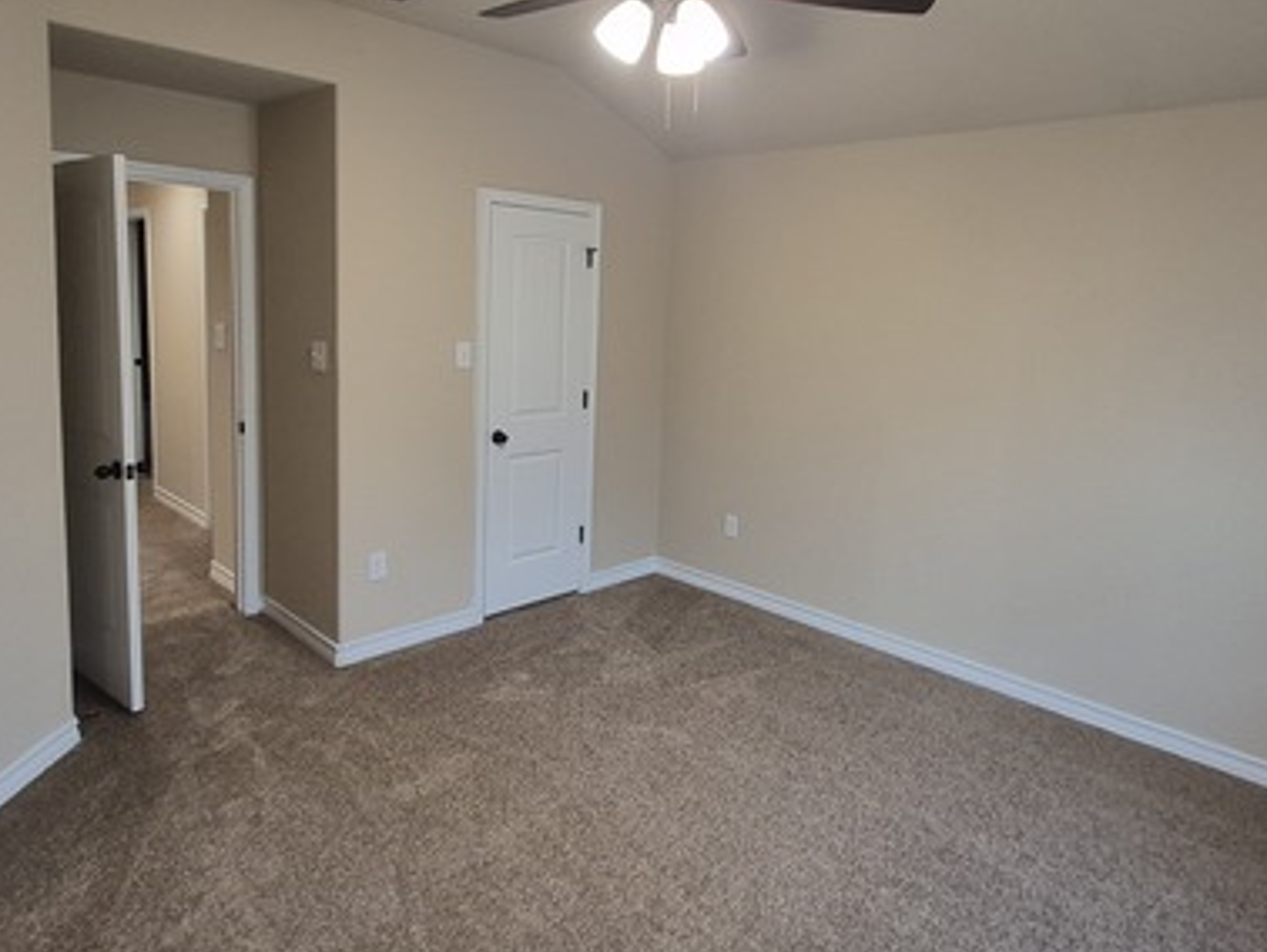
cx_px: 701
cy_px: 379
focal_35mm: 22
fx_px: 806
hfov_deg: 76.1
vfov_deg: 60.6
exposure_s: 1/60
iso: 400
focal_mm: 1.74
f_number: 2.2
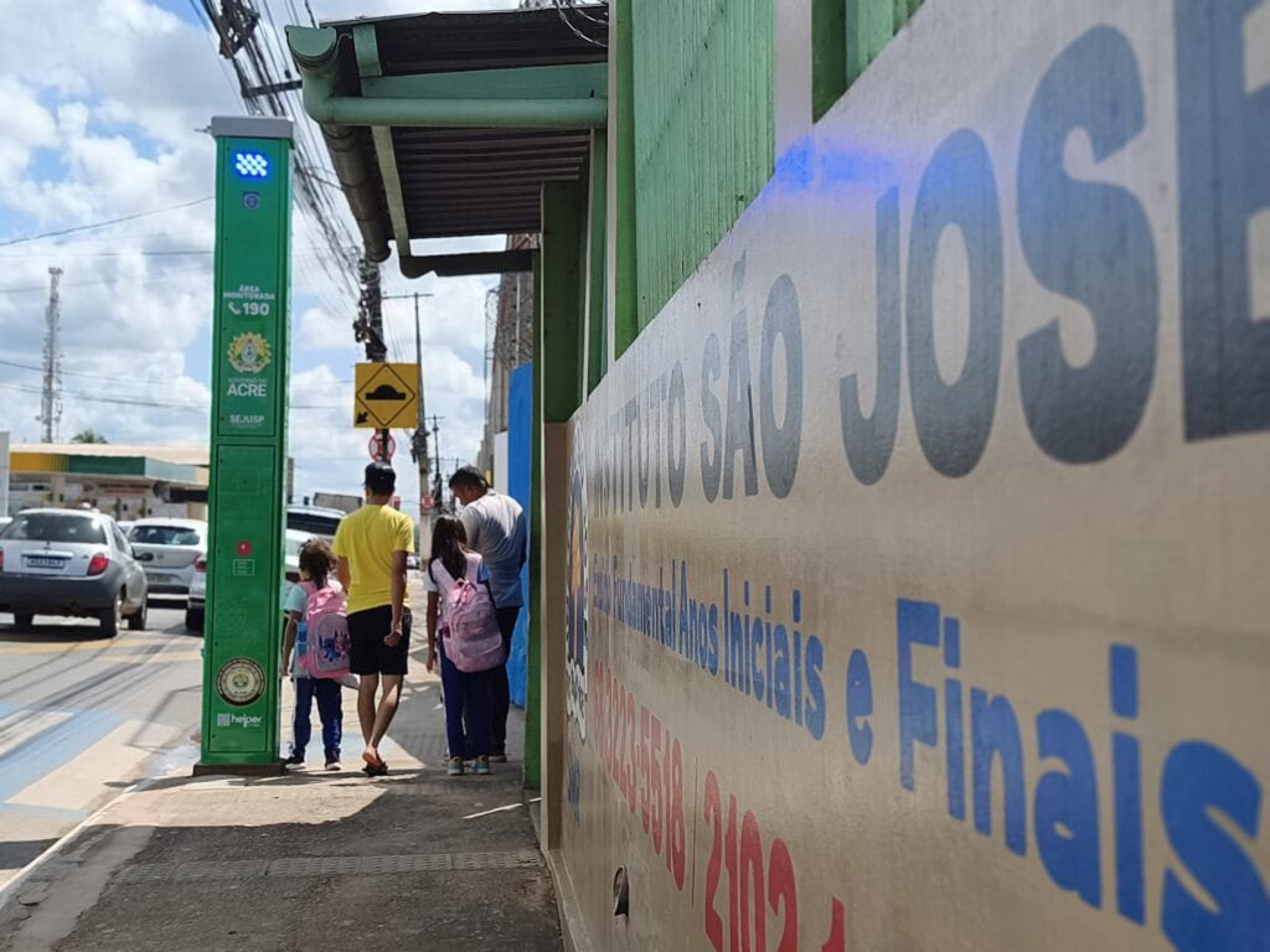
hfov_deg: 41.2
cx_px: 635
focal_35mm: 46
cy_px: 476
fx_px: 1688
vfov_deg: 31.5
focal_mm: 6.1
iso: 50
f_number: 1.7
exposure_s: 1/1014
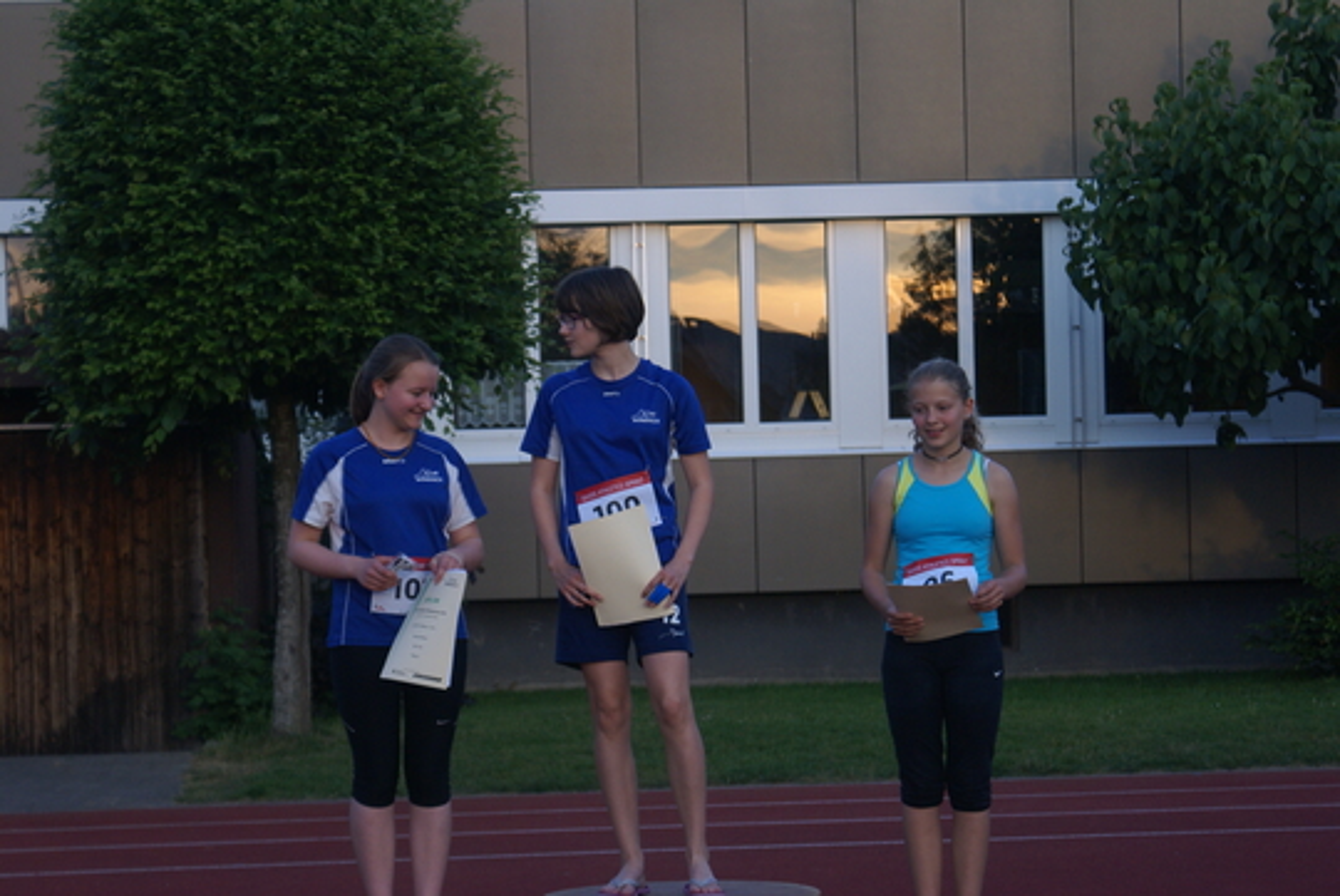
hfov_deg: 19.4
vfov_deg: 13.1
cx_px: 670
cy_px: 448
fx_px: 3911
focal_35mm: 105
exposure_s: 1/250
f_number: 5.6
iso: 500
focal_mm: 70
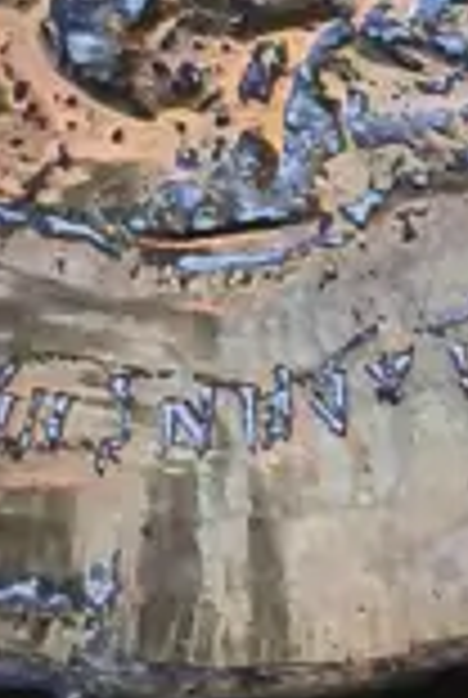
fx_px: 3591
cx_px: 176
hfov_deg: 7.5
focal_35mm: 185
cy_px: -279
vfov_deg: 10.8
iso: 160
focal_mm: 2.87
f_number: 2
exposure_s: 1/100
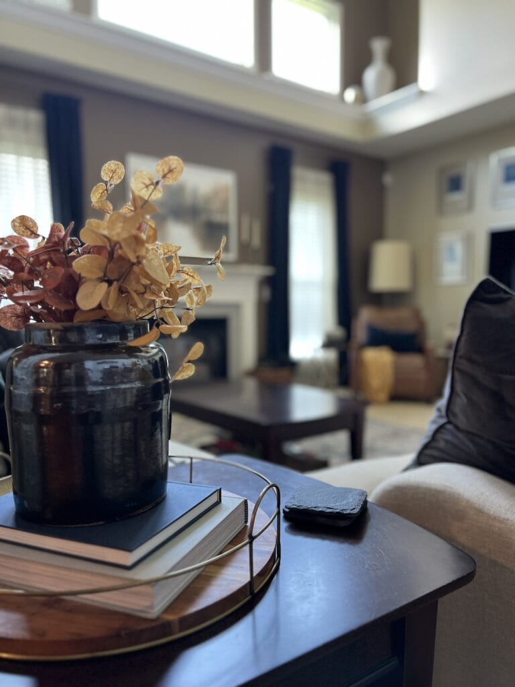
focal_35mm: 26
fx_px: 516
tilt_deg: -3.9
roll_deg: +0.0
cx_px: 258
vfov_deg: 67.3
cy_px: 344
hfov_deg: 53.1
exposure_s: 1/60
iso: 200
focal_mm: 5.7
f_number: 1.5
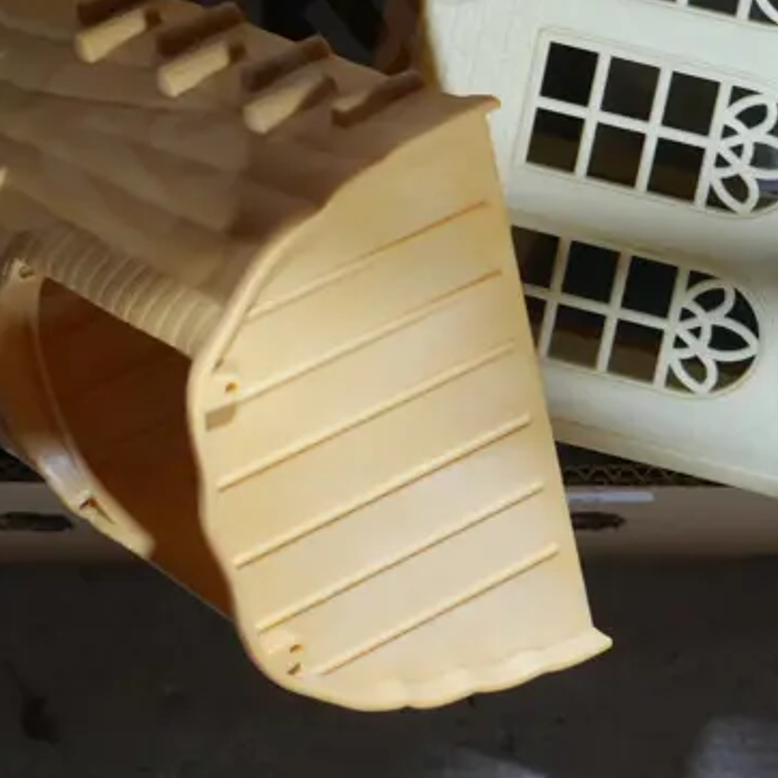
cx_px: 380
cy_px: 9
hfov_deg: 14.0
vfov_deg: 13.8
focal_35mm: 125
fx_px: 3178
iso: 800
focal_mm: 25
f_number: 5.3
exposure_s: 1/60
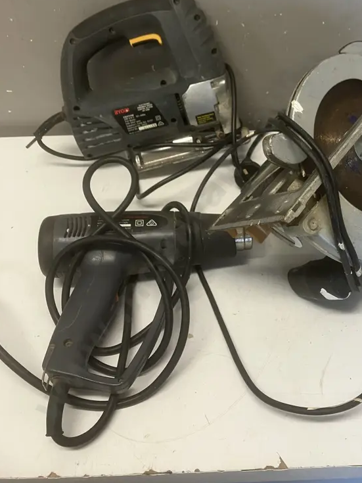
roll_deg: +0.2
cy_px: 148
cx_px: 245
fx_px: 544
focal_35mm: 39
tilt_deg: -39.5
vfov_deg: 46.8
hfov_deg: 36.4
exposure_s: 1/50
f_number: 1.8
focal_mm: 3.99
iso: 80
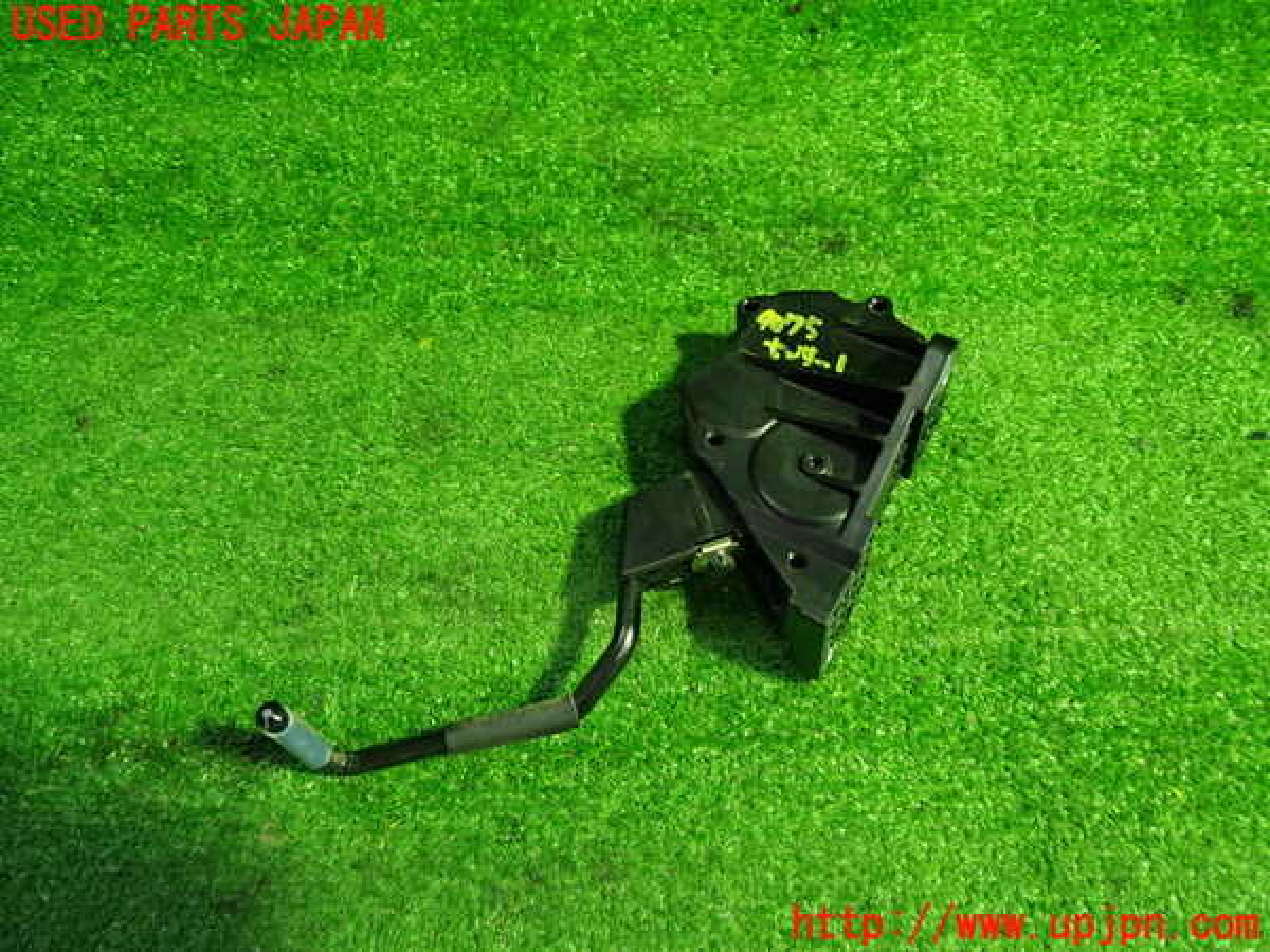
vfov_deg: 46.8
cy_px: 476
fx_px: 1101
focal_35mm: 30
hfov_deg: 60.0
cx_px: 635
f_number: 2.3
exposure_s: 1/30
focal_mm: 5.4
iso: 320
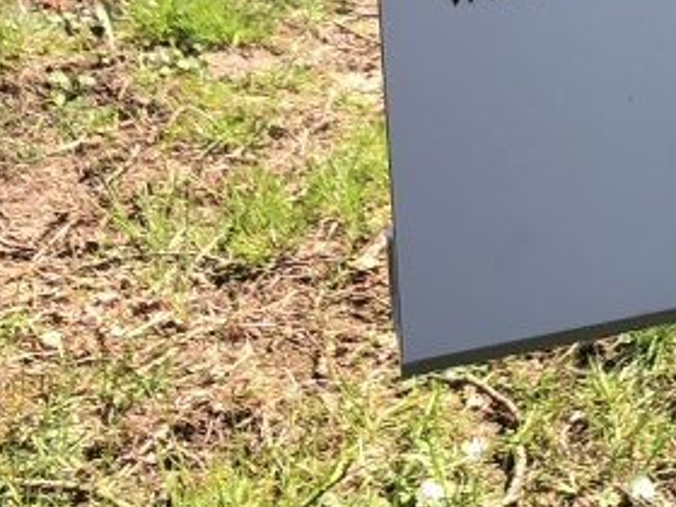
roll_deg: -2.3
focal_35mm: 120
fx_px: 2343
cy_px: -447
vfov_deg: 11.4
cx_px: 1166
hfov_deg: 14.6
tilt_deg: -18.5
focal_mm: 3.99
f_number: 1.8
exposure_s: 1/320
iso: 20
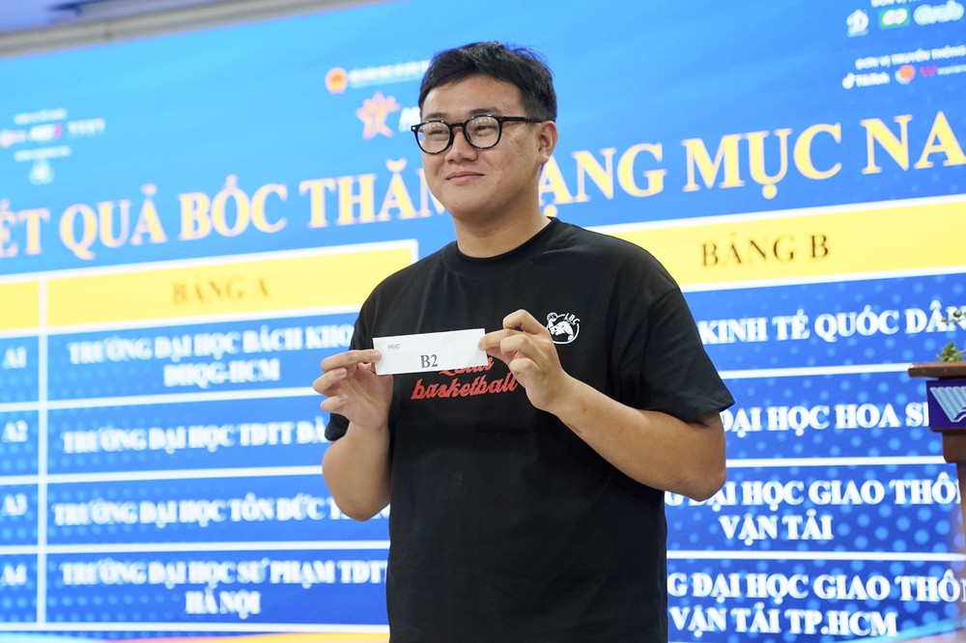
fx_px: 1448
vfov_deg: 25.0
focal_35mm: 54
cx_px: 483
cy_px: 322
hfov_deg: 36.9
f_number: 2.8
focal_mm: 54
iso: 3200
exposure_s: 1/400
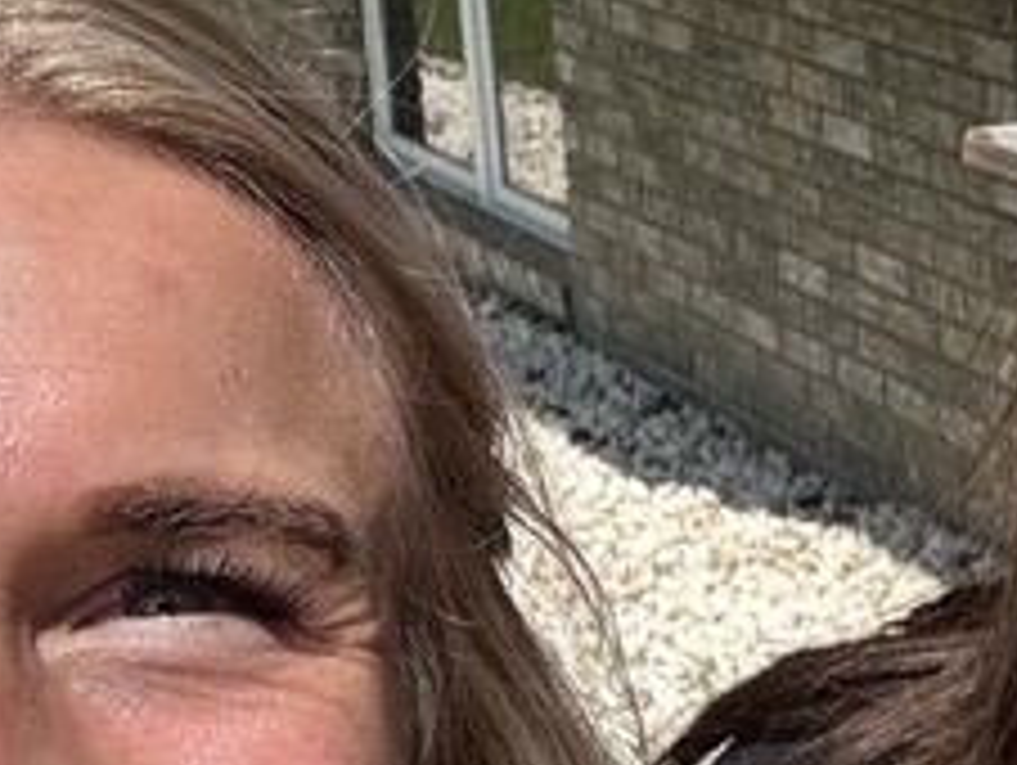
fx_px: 3059
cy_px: 477
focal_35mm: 104
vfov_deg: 14.2
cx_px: 1440
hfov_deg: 17.3
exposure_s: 1/1923
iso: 25
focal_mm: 2.69
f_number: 1.9
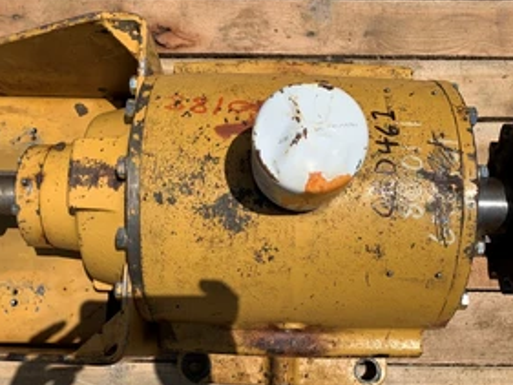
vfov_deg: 38.6
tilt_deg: -78.1
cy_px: 219
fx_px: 549
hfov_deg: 50.1
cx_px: 245
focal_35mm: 37
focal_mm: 4.25
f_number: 1.8
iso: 25
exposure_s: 1/4274
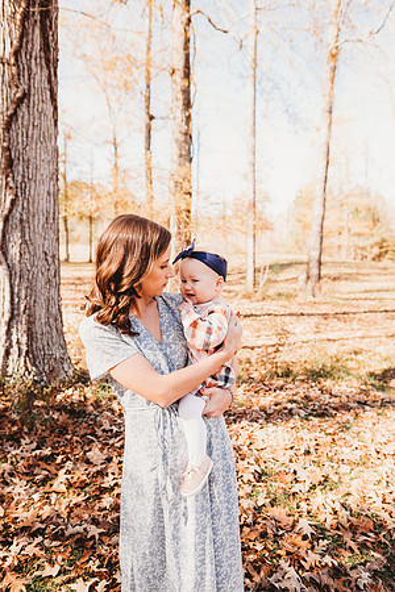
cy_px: 296
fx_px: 395
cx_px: 198
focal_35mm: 24
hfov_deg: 53.1
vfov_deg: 73.7
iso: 100
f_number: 2.8
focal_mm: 24
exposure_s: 1/250
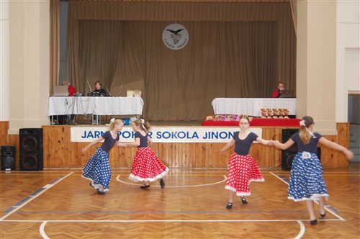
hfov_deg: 42.4
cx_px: 180
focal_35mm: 46
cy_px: 120
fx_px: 464
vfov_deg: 28.9
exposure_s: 1/60
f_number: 4.5
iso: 800
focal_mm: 31
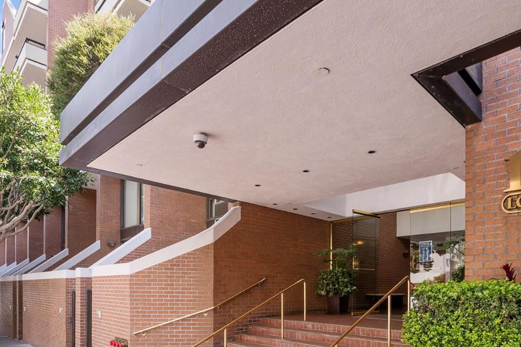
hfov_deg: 74.9
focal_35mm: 23
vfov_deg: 51.9
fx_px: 333
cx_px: 322
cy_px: 273
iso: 125
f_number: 8
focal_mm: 14
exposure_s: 1/40
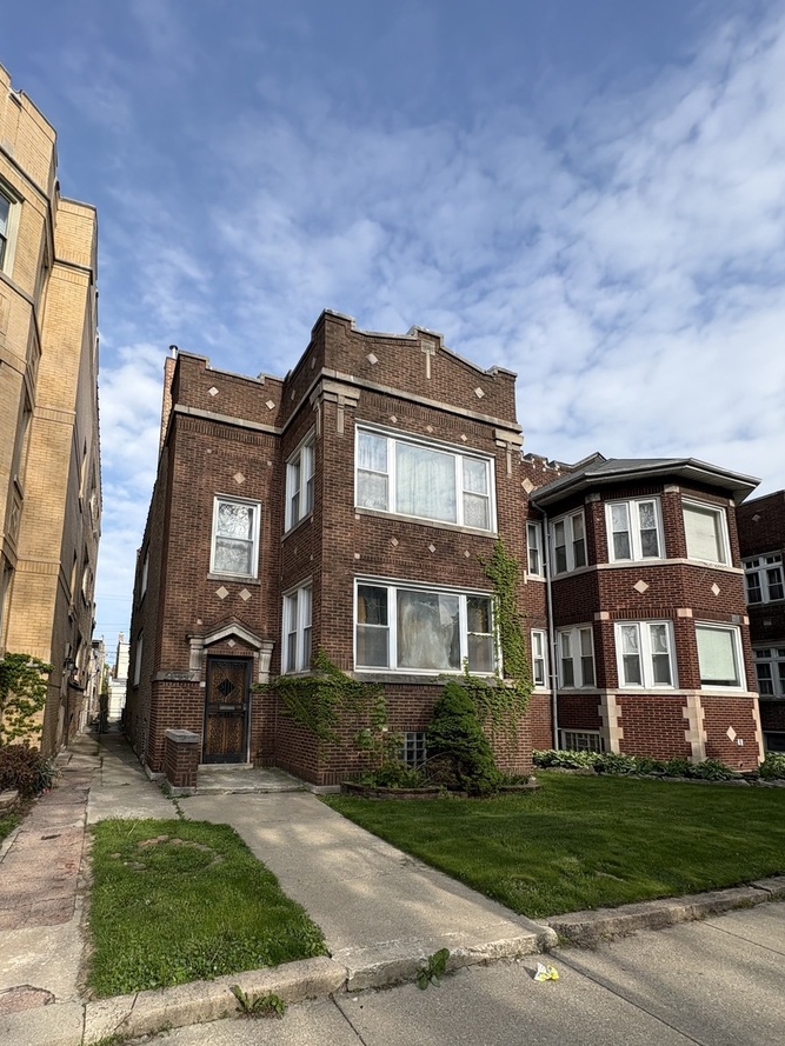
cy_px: 621
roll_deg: -0.6
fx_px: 514
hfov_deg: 73.9
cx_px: 313
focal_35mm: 17
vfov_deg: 90.0
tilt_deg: +10.0
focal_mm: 2.22
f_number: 2.2
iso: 40
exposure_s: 1/993
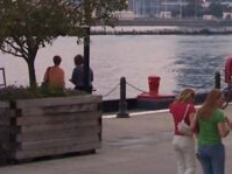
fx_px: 1172
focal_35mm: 175
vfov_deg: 8.3
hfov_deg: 11.3
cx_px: 175
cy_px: -93
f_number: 2.7
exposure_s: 1/60
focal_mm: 5.6
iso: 80
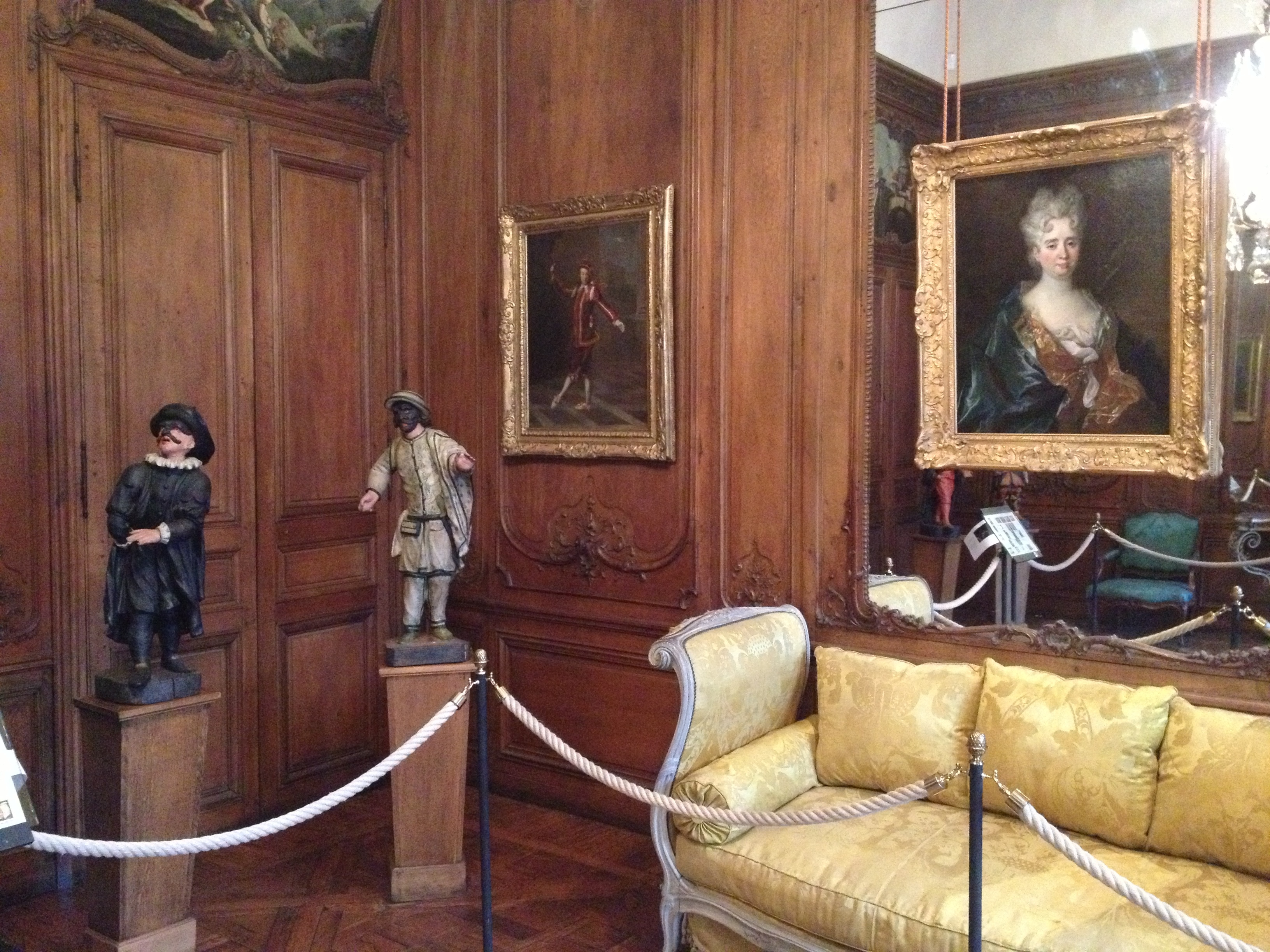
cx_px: 635
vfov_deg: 40.7
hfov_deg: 52.6
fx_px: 1284
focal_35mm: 35
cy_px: 476
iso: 800
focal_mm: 4.28
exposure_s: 1/15
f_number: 2.4
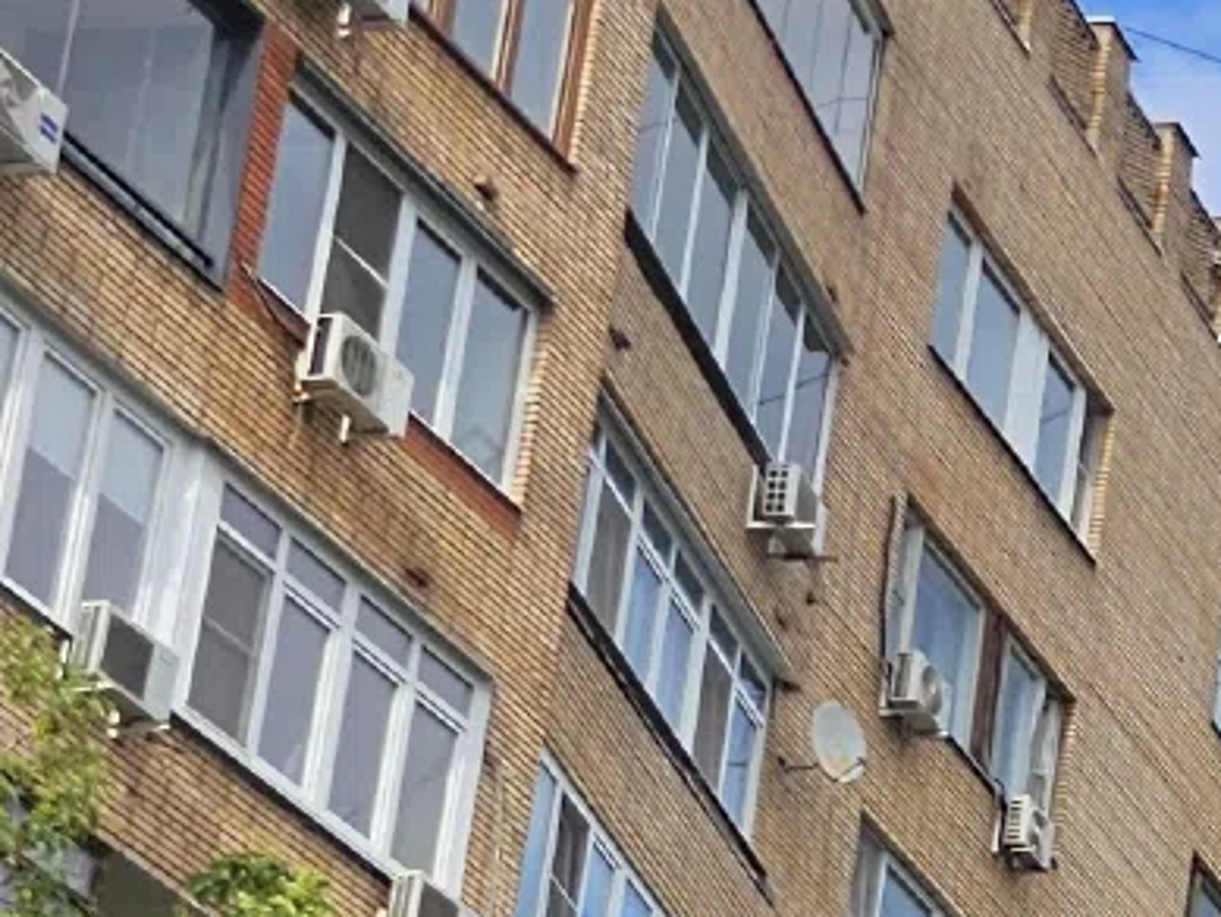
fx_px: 5010
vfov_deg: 9.3
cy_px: 2227
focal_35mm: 142
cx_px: 2875
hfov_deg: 11.6
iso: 16
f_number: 1.7
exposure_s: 1/1529
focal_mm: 6.3
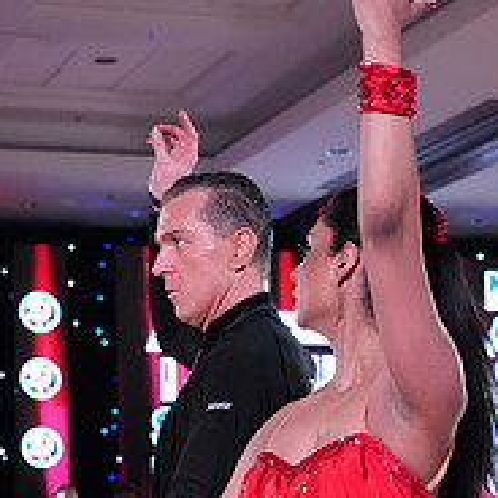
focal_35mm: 115
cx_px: 280
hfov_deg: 15.2
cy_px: 633
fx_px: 1872
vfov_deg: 14.6
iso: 8000
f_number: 5
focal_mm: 43
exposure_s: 1/400
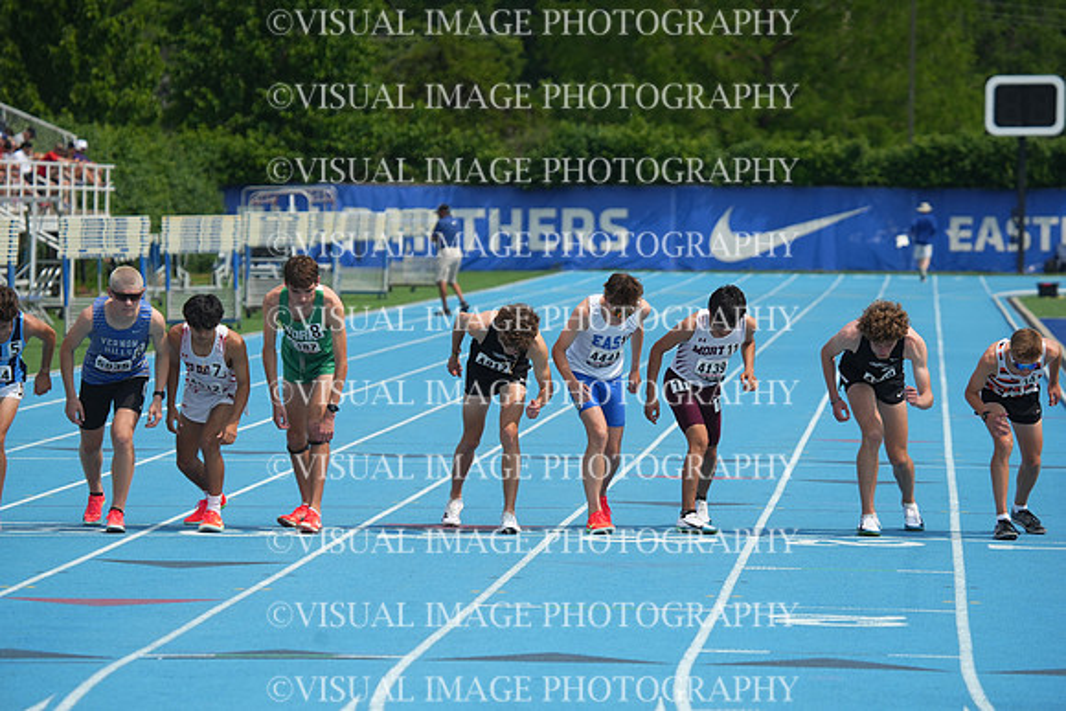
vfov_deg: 6.2
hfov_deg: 9.4
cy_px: 356
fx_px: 6516
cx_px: 533
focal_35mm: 220
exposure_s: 1/3200
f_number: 5.6
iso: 500
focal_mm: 220
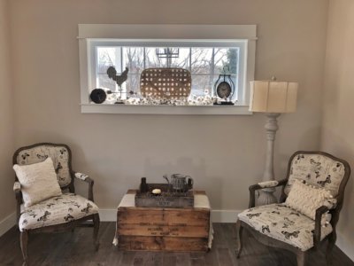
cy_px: 133
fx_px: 286
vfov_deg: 49.7
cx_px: 177
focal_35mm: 28
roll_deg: -0.5
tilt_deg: -6.3
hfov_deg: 63.4
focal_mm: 3.99
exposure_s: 1/120
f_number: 1.8
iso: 64
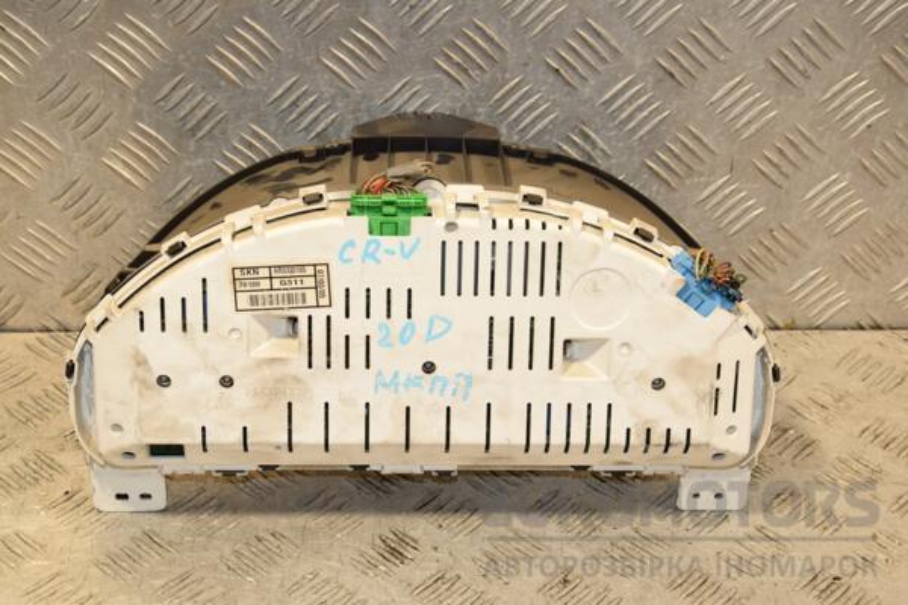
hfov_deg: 29.9
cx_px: 454
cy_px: 302
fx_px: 1702
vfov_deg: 20.2
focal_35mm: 68
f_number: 8
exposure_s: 1/200
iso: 800
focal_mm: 45
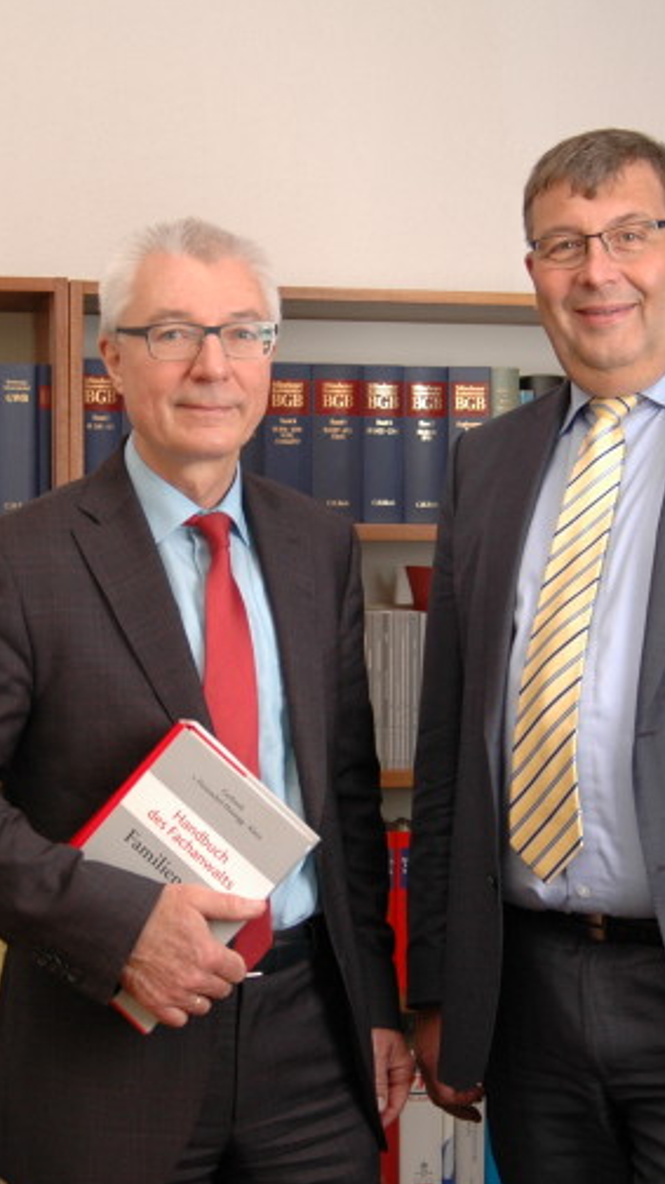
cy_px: 591
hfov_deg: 18.0
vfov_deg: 31.5
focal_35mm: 67
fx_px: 2103
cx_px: 296
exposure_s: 1/60
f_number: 3.3
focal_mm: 28
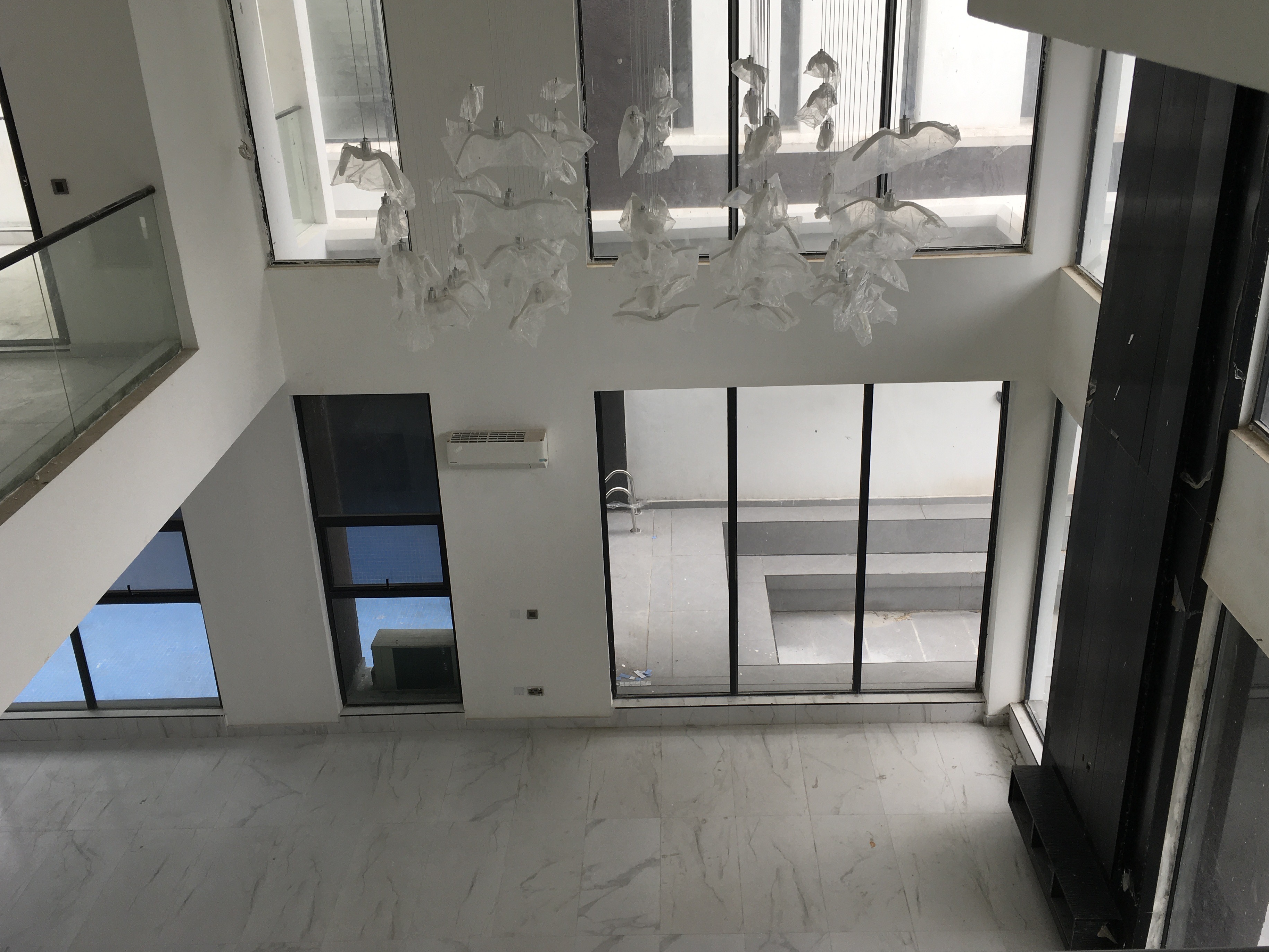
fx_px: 1173
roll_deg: +1.4
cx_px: 666
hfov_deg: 56.8
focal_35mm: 32
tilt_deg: -23.0
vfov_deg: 44.1
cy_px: 449
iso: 25
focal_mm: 4.15
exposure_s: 1/119
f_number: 2.2
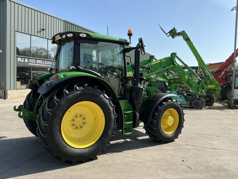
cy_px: 90
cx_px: 119
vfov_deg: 49.7
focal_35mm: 28
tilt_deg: -1.3
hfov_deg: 63.4
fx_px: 193
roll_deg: -2.7
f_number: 1.8
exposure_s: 1/1490
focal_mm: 3
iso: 25
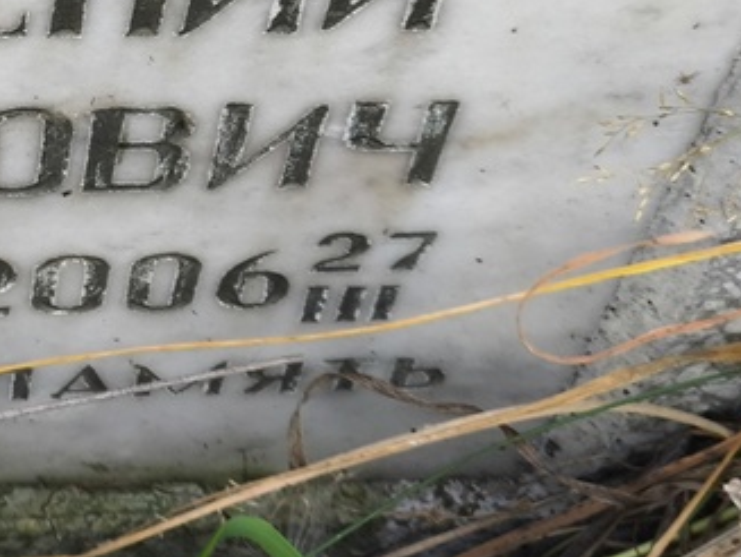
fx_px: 2614
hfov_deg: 15.7
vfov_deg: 12.1
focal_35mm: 122
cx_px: -62
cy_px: 38
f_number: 1.7
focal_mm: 4.71
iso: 100
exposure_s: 1/50
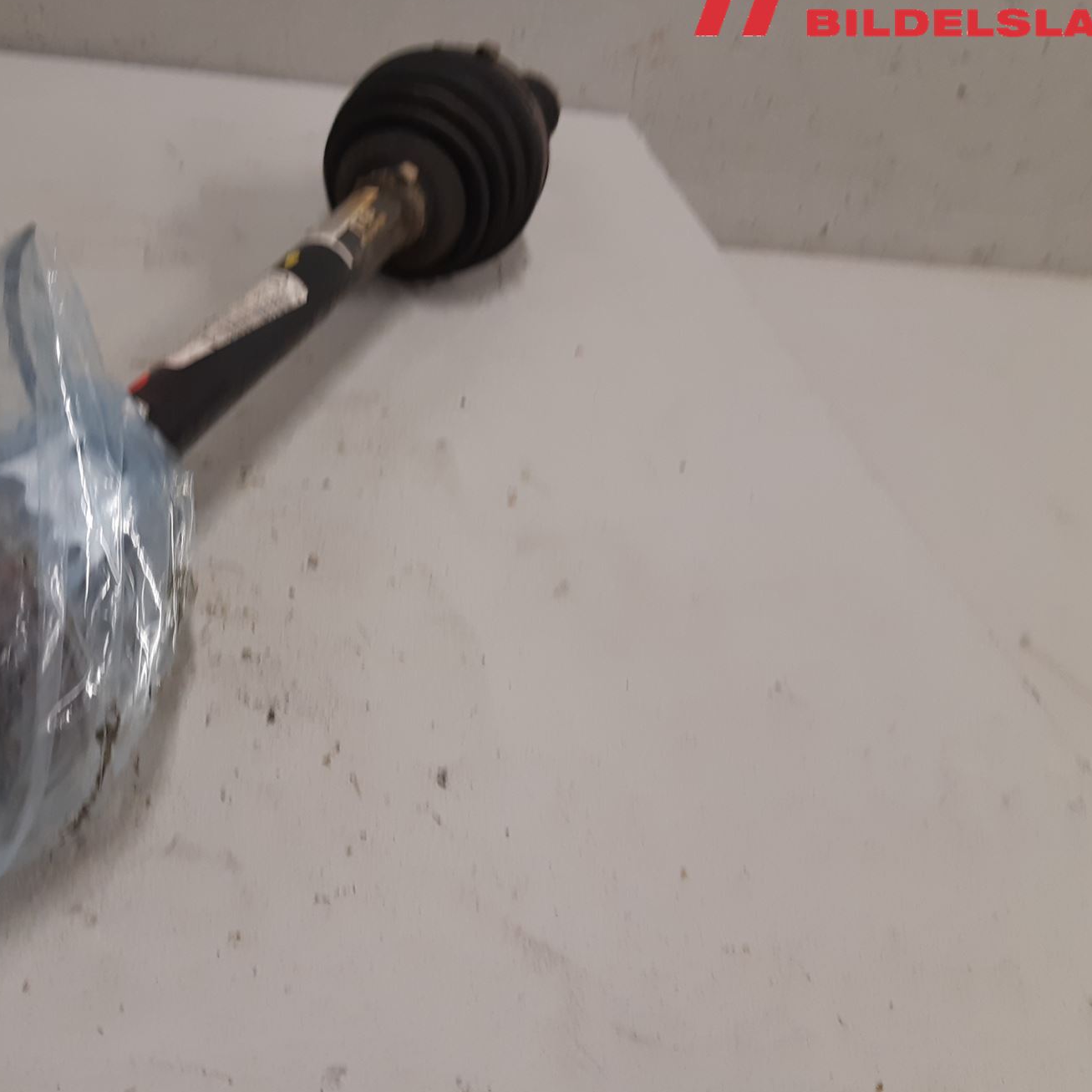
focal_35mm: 36
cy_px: 536
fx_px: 1285
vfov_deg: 46.0
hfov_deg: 45.3
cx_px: 352
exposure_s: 1/50
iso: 100
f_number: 1.7
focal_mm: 3.93
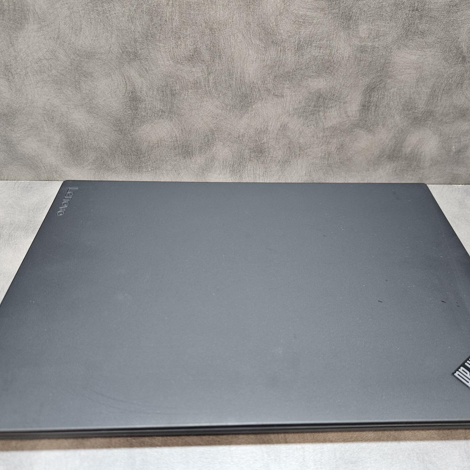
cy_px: 233
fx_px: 430
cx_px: 254
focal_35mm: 28
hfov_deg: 57.2
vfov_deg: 57.3
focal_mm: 5.4
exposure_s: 1/100
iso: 320
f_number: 1.8
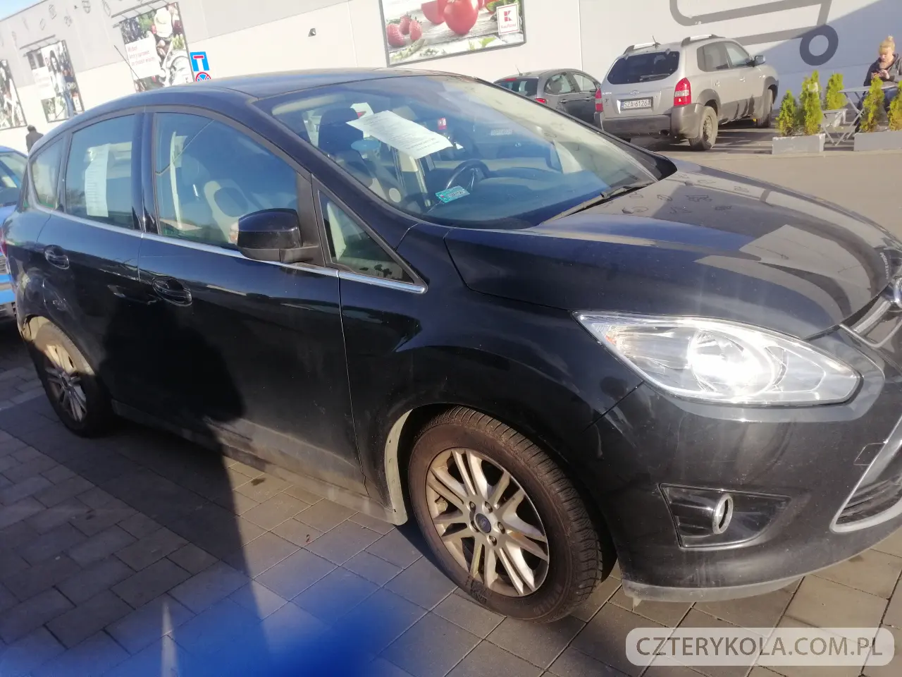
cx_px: 451
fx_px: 704
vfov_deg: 51.4
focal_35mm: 27
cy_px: 338
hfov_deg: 65.3
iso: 80
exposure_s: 1/900
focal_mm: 3.95
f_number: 1.8
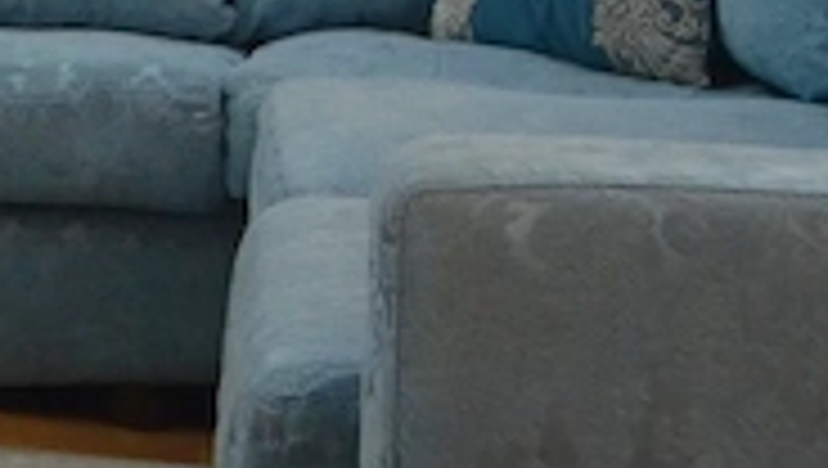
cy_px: -594
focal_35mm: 153
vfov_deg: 7.5
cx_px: -1024
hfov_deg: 11.9
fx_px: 3363
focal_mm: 18
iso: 1600
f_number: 3.5
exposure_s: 1/160
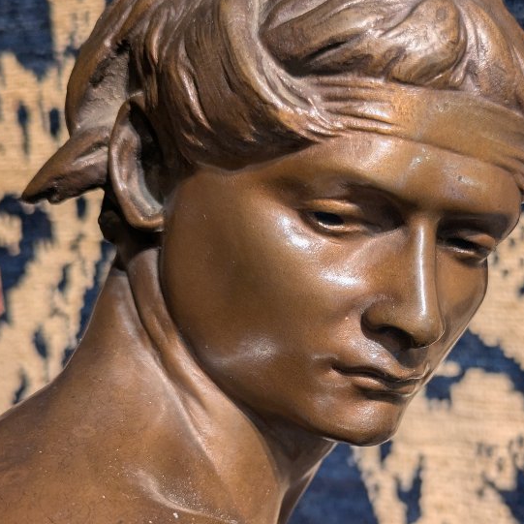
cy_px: 346
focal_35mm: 49
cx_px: 332
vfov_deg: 34.4
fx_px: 839
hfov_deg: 34.5
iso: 118
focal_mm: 5.43
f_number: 1.89
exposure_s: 1/100
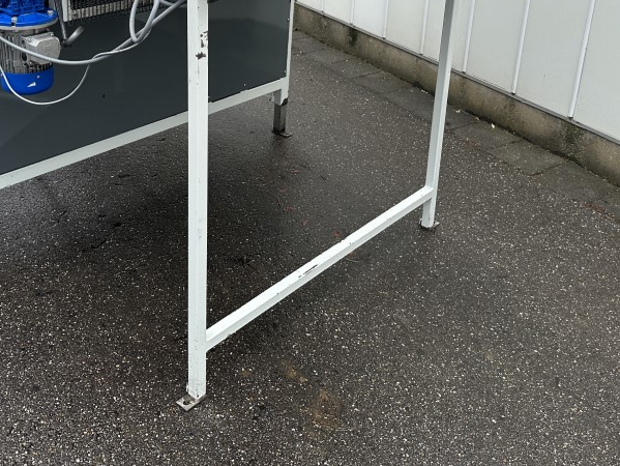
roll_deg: -1.9
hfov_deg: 45.7
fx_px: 735
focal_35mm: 41
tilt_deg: -19.0
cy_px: 70
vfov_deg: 33.8
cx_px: 275
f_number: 1.78
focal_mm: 6.86
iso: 80
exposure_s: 1/1144
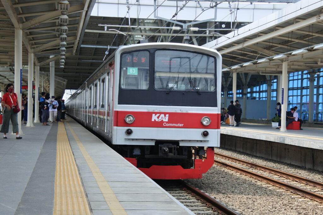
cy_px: 108
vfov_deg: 16.9
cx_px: 162
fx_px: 727
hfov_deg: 25.1
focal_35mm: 81
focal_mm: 30
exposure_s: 1/200
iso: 160
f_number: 5.6
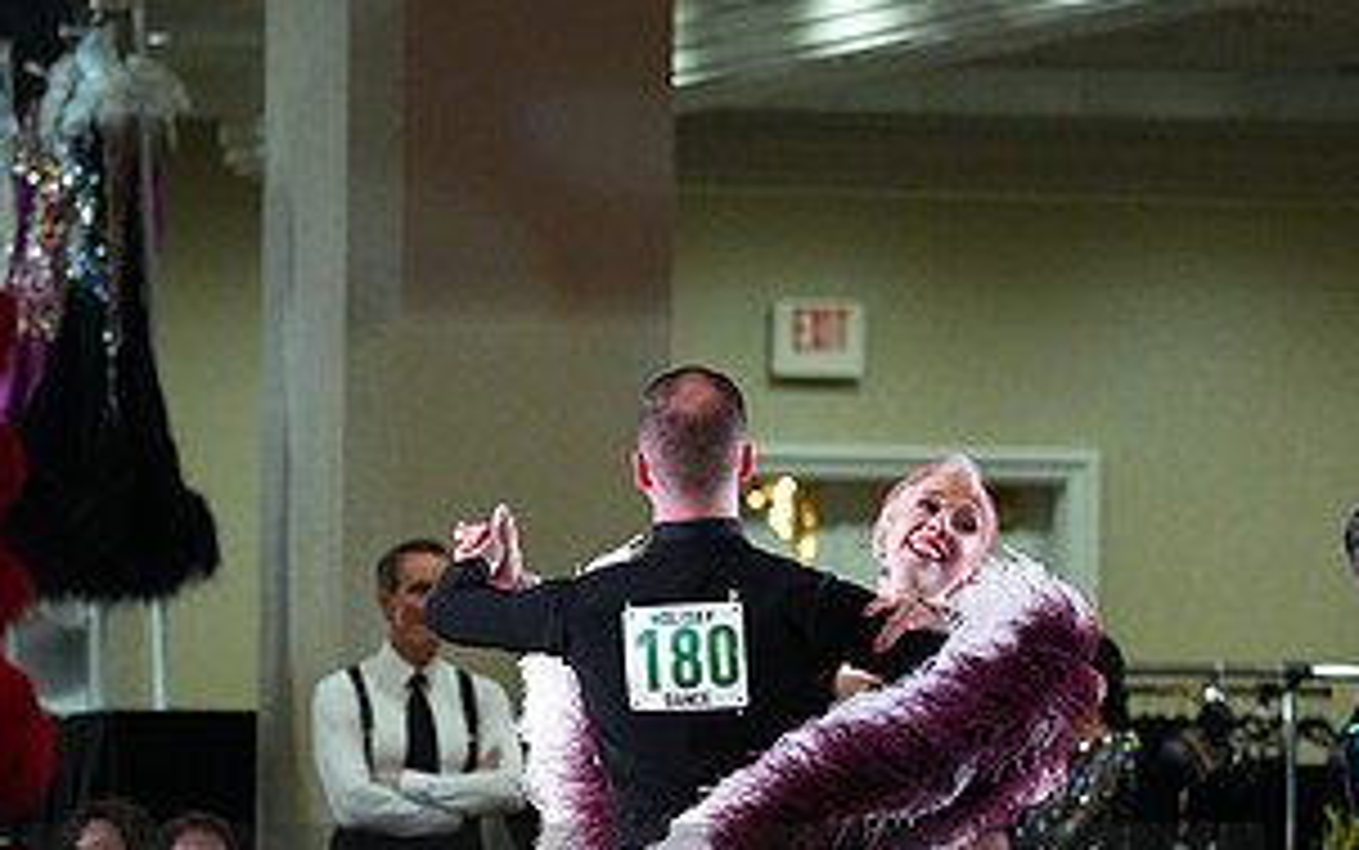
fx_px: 14524
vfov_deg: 3.3
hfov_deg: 5.4
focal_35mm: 392
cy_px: 976
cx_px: 646
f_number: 4.5
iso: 6400
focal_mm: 200
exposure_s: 1/400
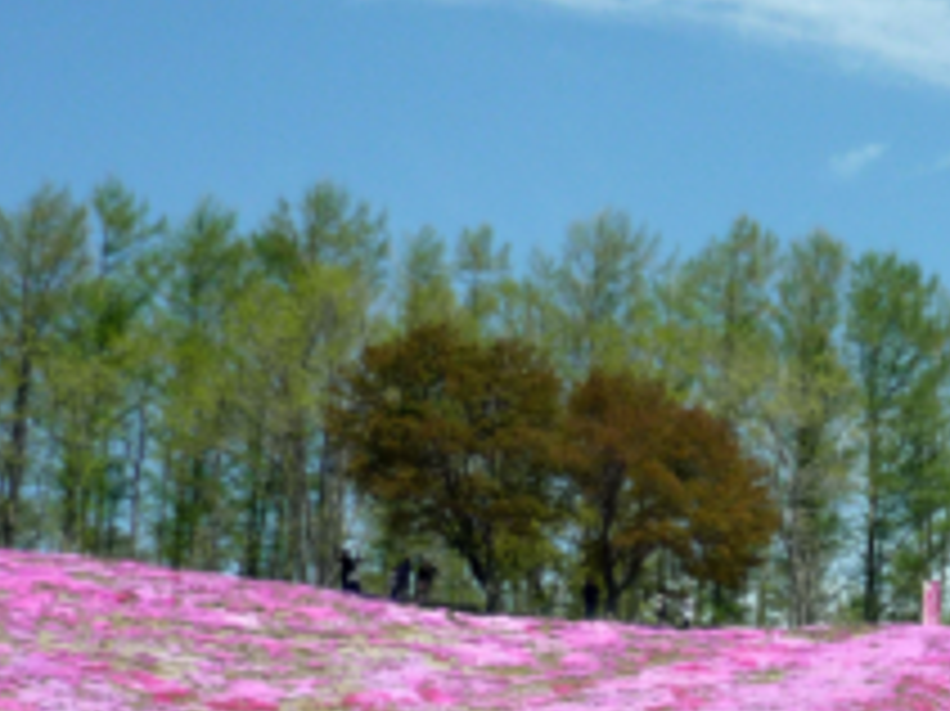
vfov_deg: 13.2
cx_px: 1049
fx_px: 2962
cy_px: 914
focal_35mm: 108
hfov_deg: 17.6
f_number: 8
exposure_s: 1/125
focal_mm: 6.3
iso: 100
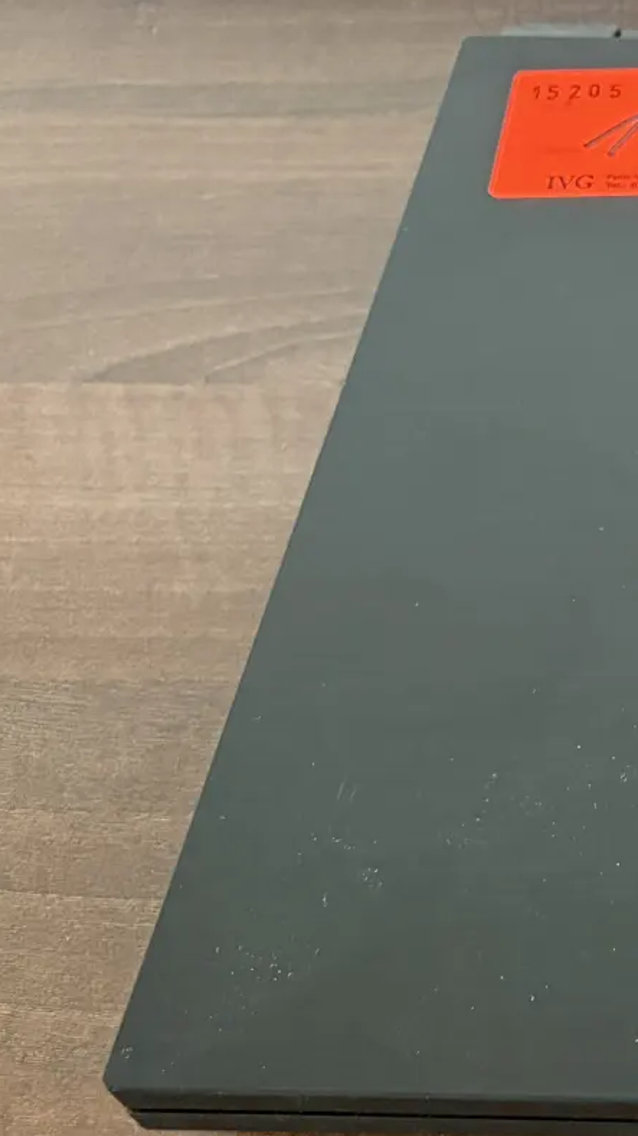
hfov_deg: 14.5
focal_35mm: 69
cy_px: 647
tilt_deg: -52.7
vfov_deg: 30.5
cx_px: 1283
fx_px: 2076
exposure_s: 1/60
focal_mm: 5.96
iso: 250
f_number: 1.6
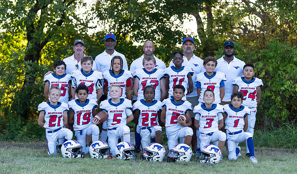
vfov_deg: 11.6
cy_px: 101
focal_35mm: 108
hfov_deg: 19.7
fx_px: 856
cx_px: 153
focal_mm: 100
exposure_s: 1/320
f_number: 3.5
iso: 250
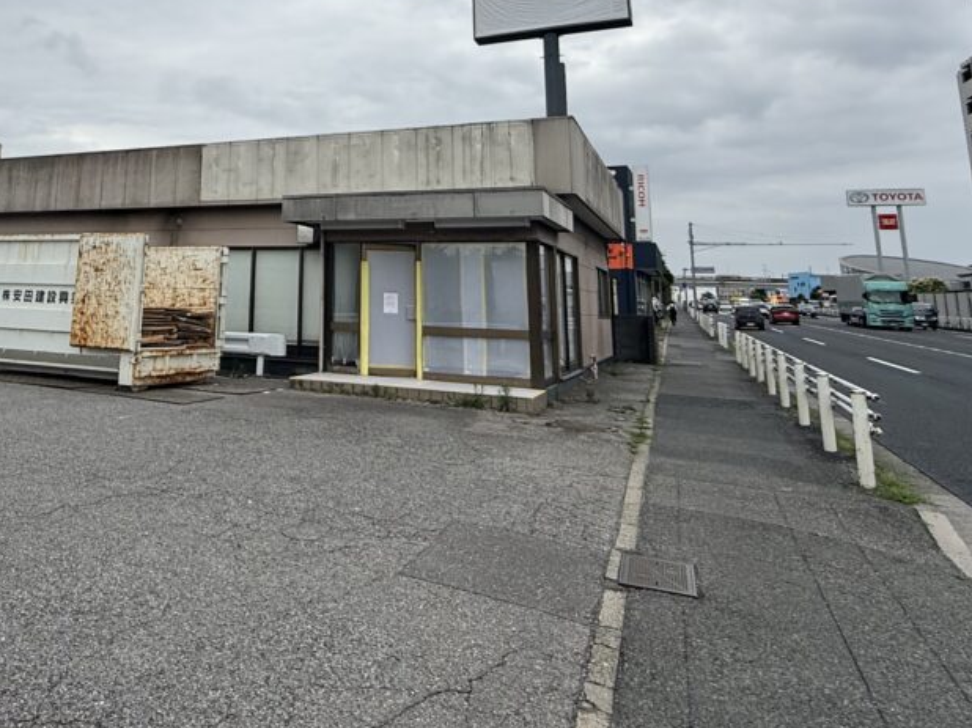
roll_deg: -2.6
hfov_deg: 59.1
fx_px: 814
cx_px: 271
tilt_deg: +13.2
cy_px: 132
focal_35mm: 29
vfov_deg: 45.4
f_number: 2.2
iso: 50
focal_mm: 2.22
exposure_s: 1/1087
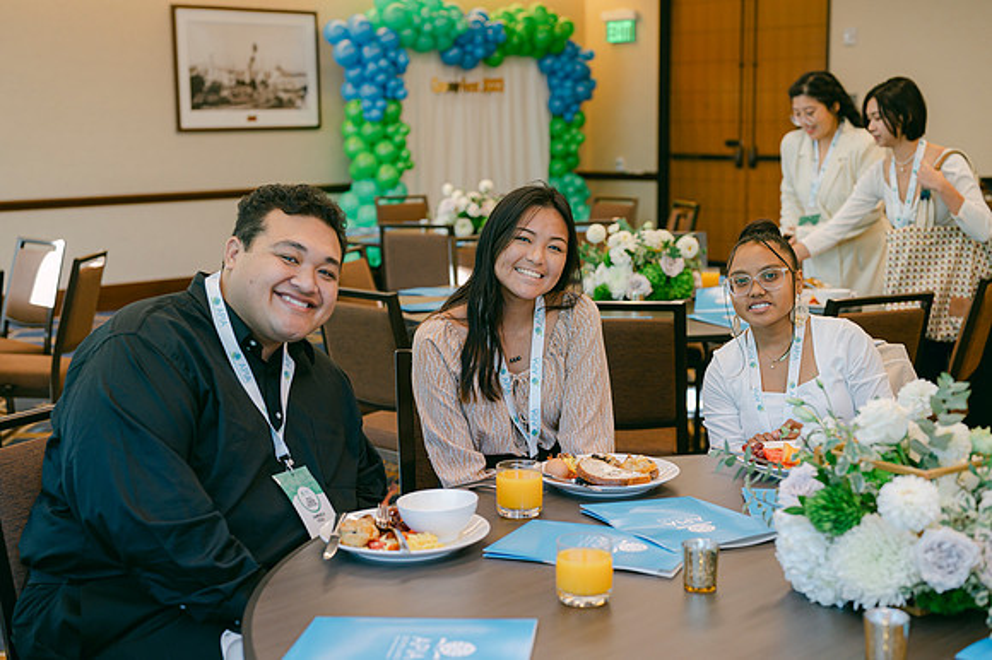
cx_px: 496
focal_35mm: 50
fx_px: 1377
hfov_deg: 39.6
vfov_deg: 27.0
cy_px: 330
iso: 1600
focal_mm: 50
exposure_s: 1/125
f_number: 3.2
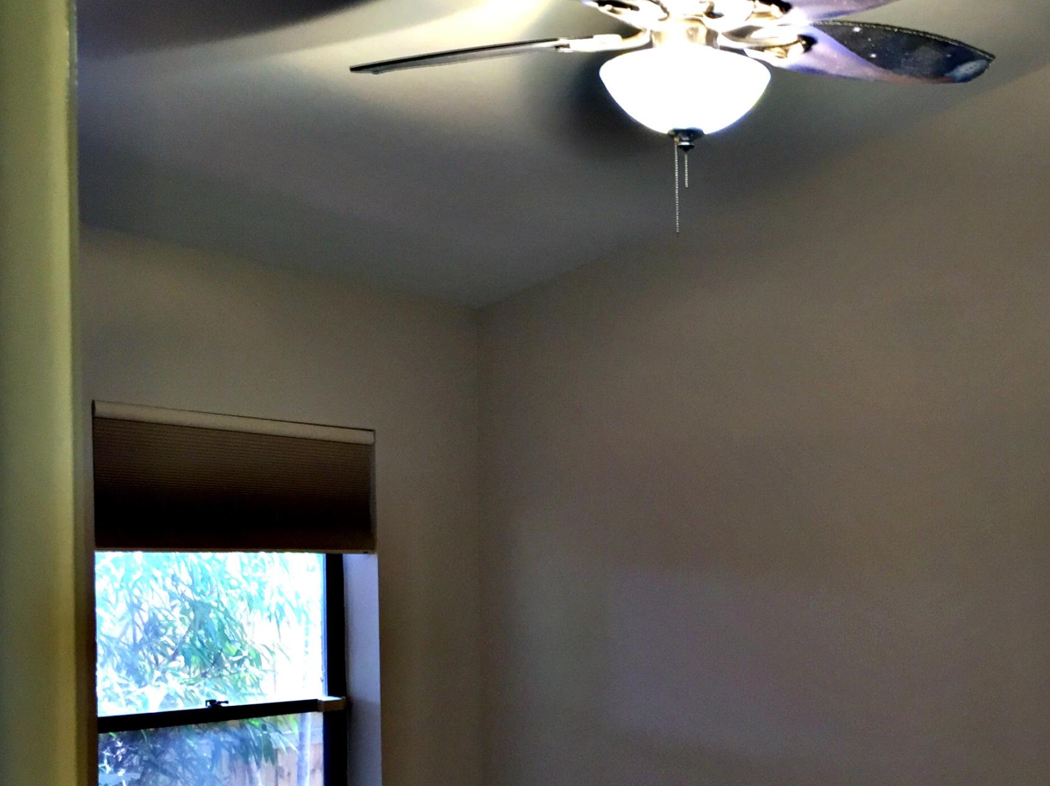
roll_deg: -0.2
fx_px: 1546
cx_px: 773
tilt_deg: +0.4
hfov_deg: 36.7
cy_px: 603
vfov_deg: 28.1
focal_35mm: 51
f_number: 2.2
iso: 80
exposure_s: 1/30
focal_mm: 4.15
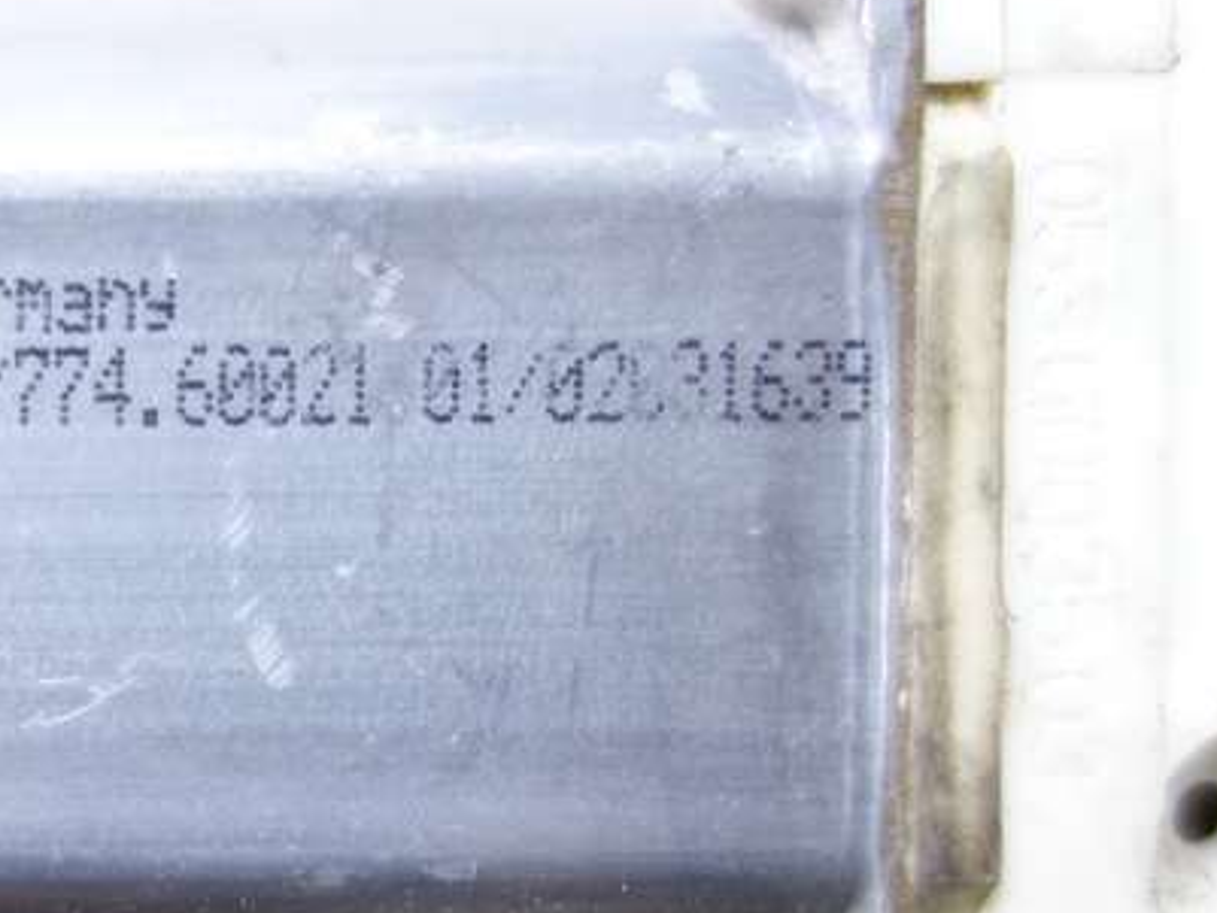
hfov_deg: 33.1
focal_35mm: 55
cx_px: 118
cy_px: 296
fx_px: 1934
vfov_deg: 26.4
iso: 125
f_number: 1.8
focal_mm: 10.4
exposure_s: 1/40
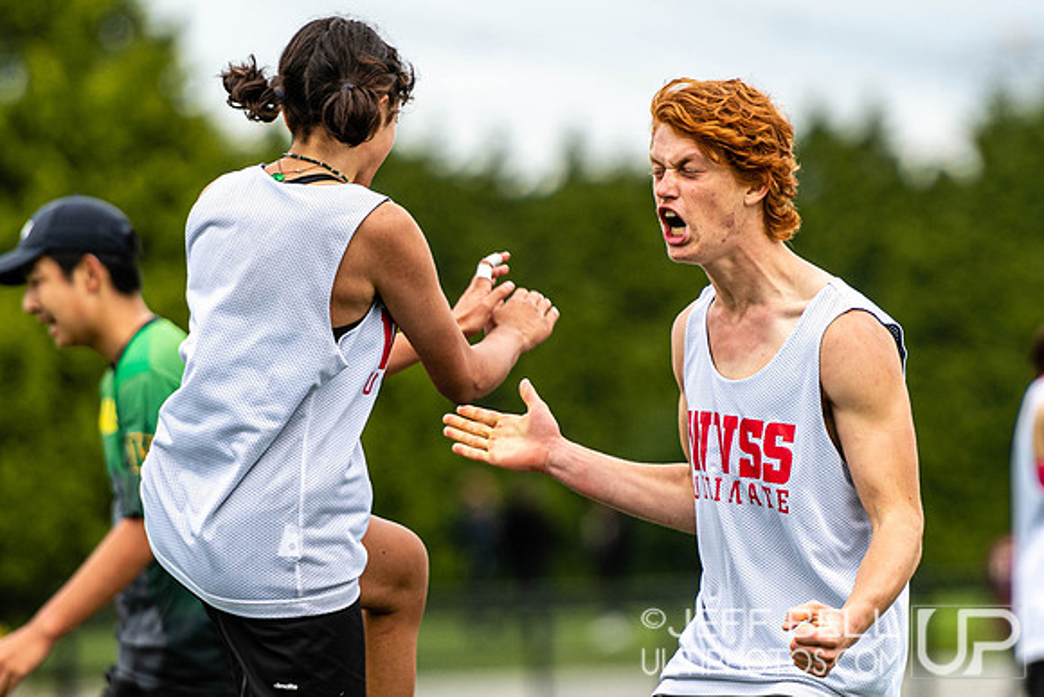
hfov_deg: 4.3
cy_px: 437
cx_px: 686
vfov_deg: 2.9
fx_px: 13919
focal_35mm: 480
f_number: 2.8
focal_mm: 200
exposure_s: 1/1250
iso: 140
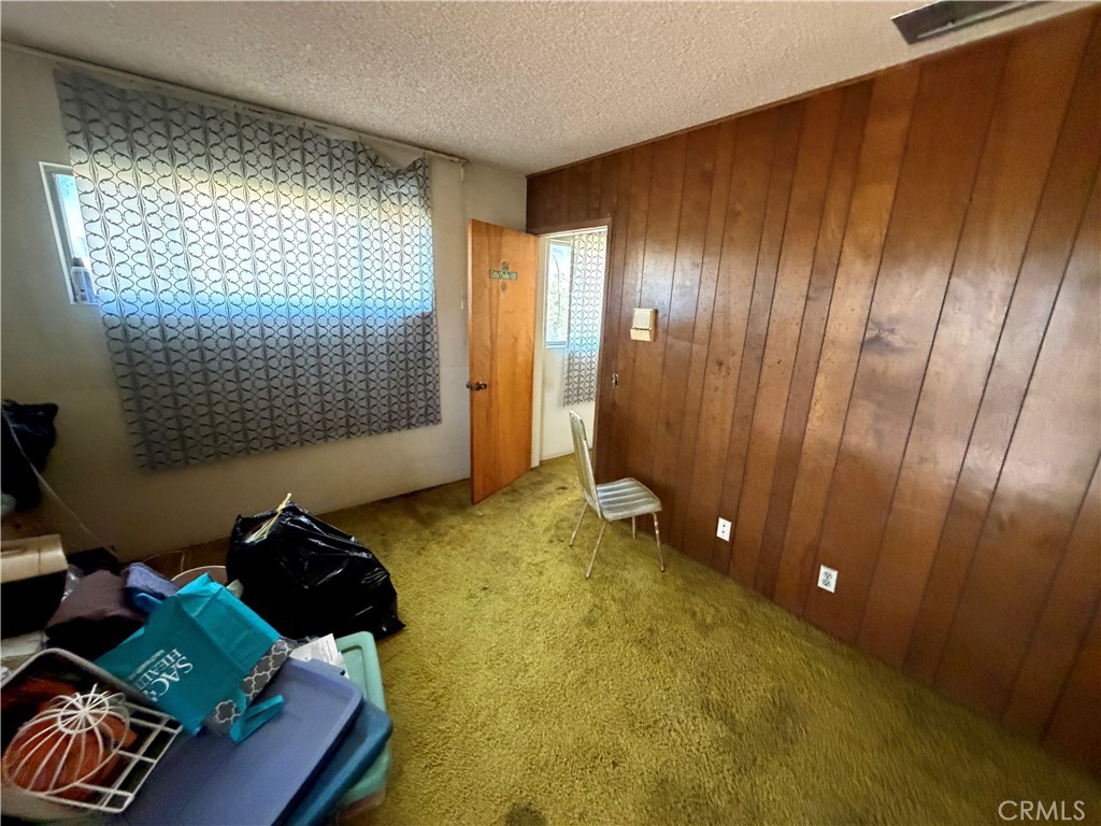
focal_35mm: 14
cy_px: 413
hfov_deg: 102.1
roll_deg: -1.2
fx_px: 445
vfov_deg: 85.7
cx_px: 550
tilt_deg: -10.7
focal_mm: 2.22
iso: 1000
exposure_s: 1/60
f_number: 2.2
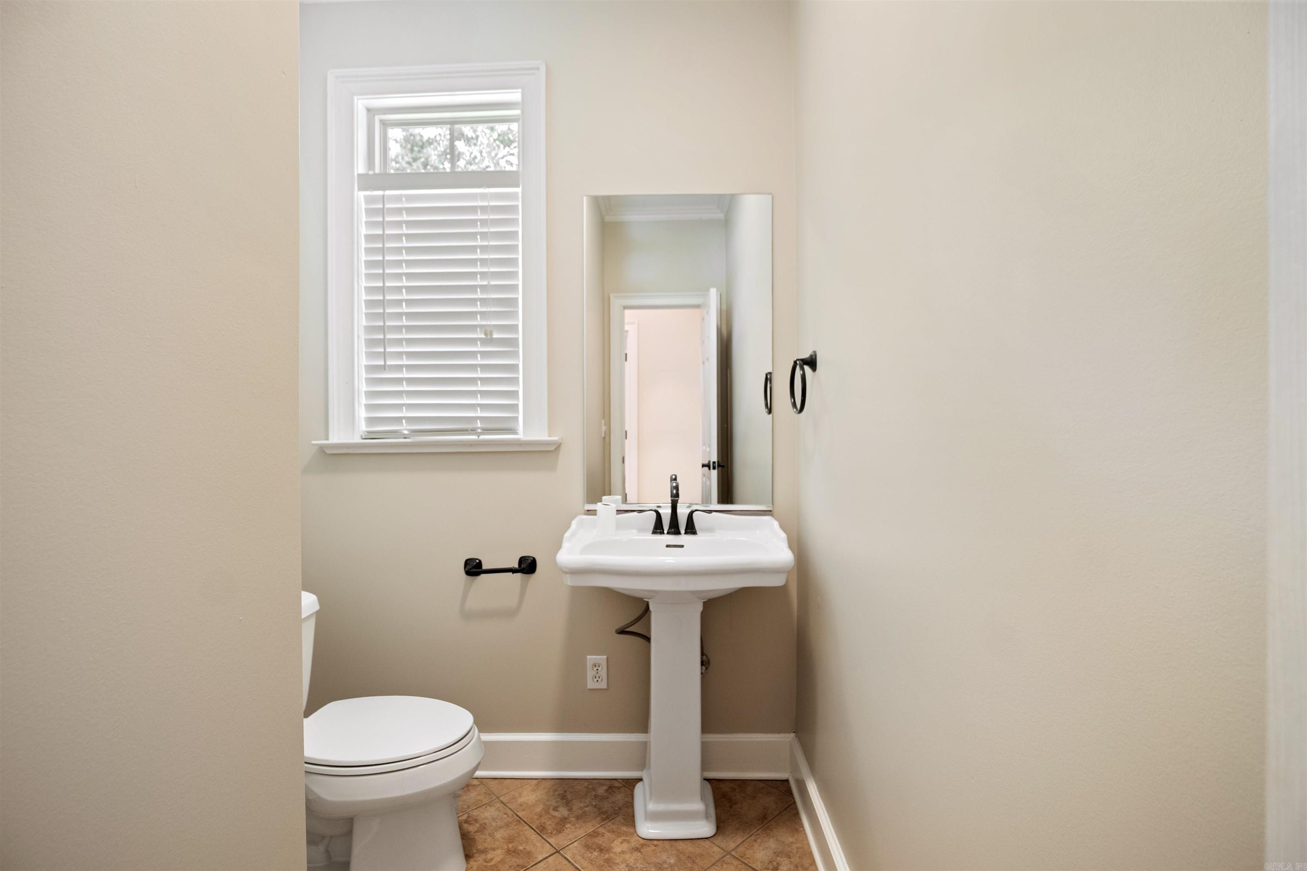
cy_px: 436
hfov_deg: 96.7
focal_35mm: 16
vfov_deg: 73.7
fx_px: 581
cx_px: 654
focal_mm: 16
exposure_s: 1/5
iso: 1250
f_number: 5.6
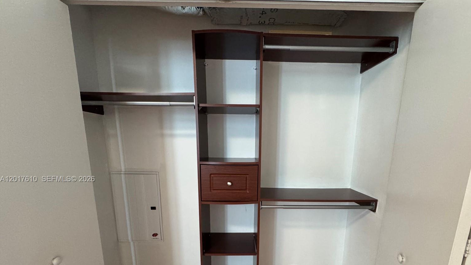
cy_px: 179
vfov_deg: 65.1
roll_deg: -0.1
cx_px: 246
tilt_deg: -11.5
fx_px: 200
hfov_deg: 99.3
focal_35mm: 16
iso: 640
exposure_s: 1/60
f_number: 2.2
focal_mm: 2.22
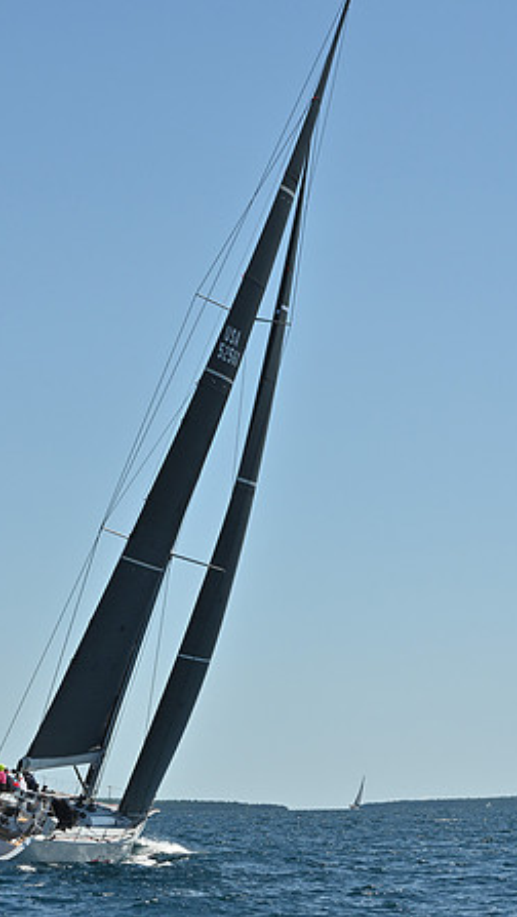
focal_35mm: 125
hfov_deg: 9.7
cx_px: 157
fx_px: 3041
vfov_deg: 17.1
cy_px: 478
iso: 320
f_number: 11
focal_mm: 92
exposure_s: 1/1000
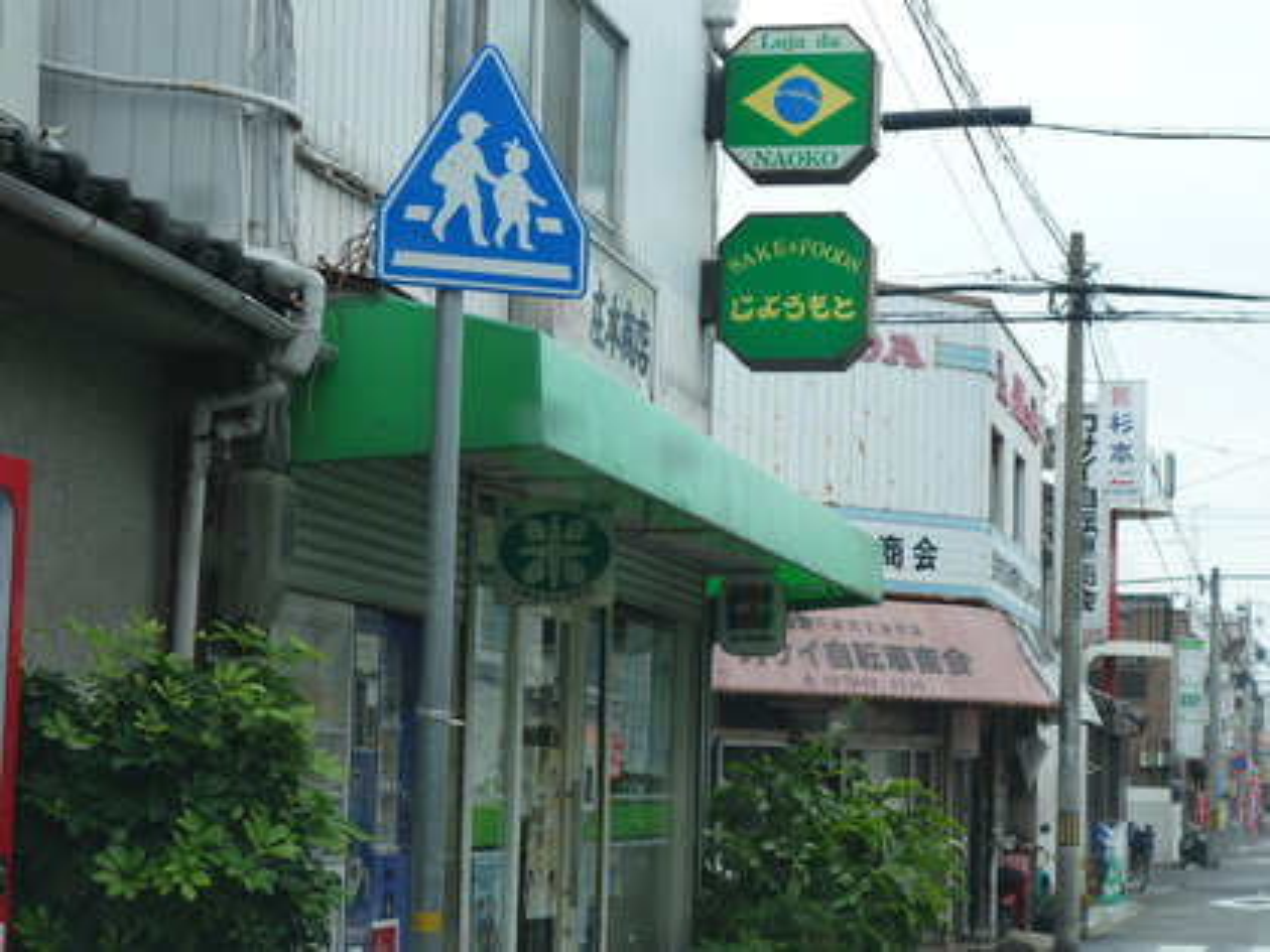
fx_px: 2642
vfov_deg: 20.4
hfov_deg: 27.0
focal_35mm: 72
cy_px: 476
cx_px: 635
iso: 160
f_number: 5.6
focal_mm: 26.89
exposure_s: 1/320
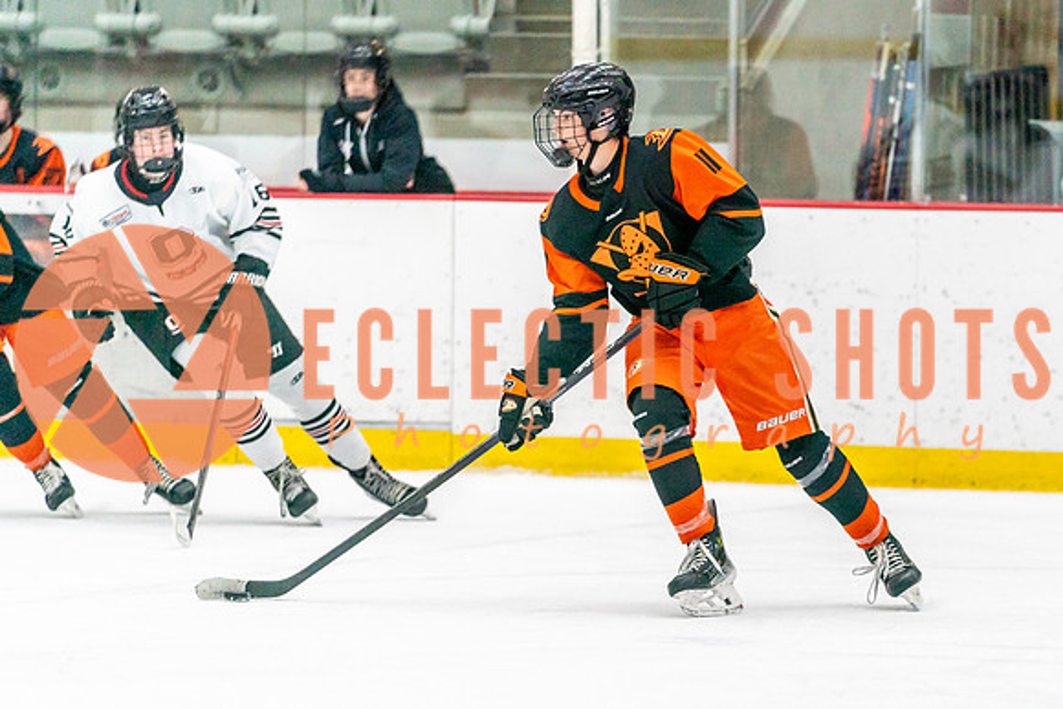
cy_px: 399
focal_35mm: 276
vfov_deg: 5.0
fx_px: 8158
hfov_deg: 7.5
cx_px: 671
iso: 3200
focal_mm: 200
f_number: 2.8
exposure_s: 1/1250
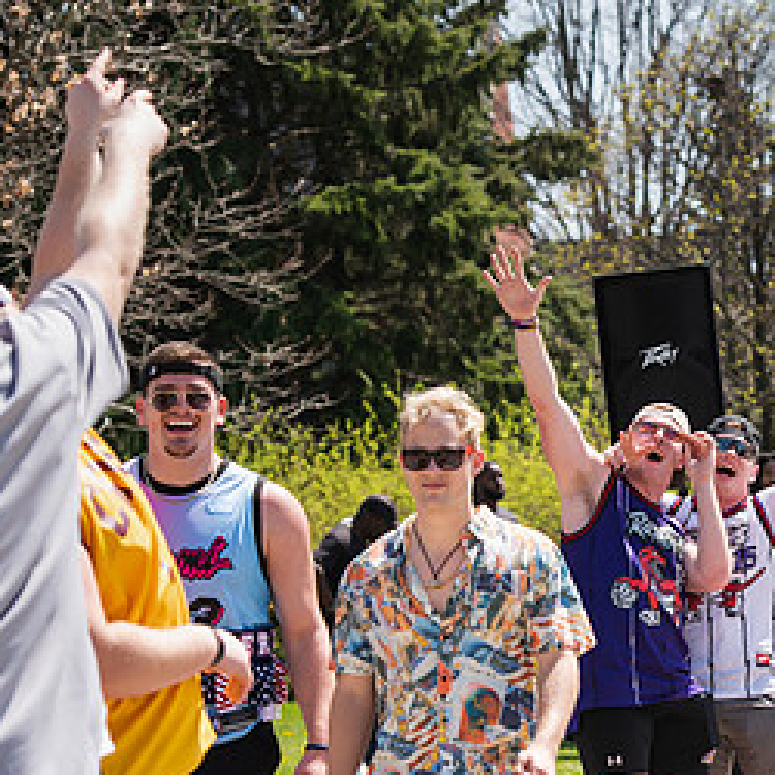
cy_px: 544
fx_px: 4737
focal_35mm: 187
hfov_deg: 9.3
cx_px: 710
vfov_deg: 9.3
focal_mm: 95
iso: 125
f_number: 4.5
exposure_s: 1/640
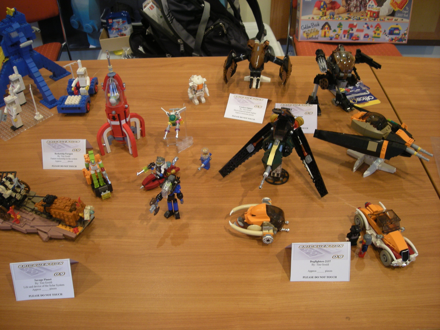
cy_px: 165
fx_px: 445
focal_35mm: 35
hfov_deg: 52.6
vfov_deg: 40.7
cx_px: 220
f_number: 2.8
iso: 105
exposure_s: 1/8
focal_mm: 5.7
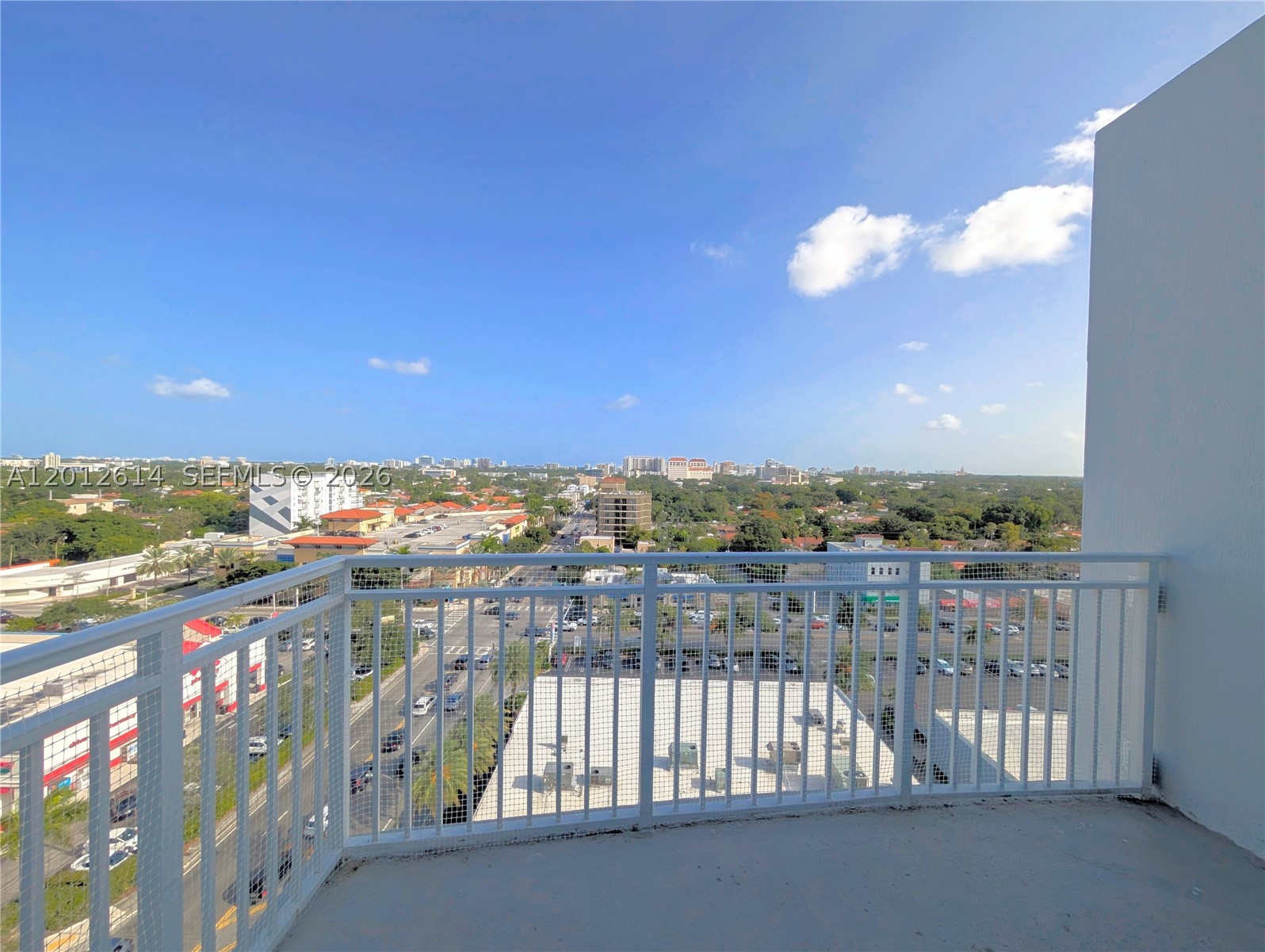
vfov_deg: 94.6
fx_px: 439
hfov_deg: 110.5
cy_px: 476
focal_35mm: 12
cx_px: 632
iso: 49
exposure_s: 1/2786
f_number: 1.7
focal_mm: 2.02
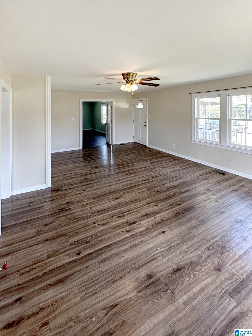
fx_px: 136
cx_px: 126
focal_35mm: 14
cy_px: 168
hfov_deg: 85.7
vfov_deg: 102.1
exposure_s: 1/99
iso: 250
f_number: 2.2
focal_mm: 2.22
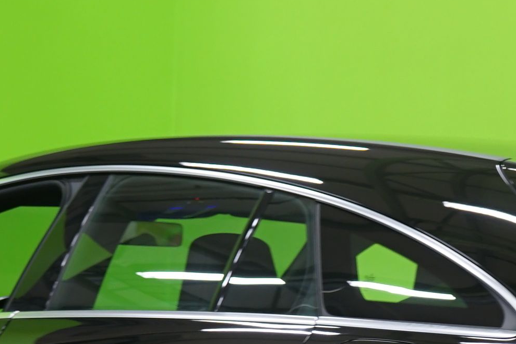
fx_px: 2909
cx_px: 391
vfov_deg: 6.7
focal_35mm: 203
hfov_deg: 10.1
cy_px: 351
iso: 400
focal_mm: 51
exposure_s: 1/8
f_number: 4.5
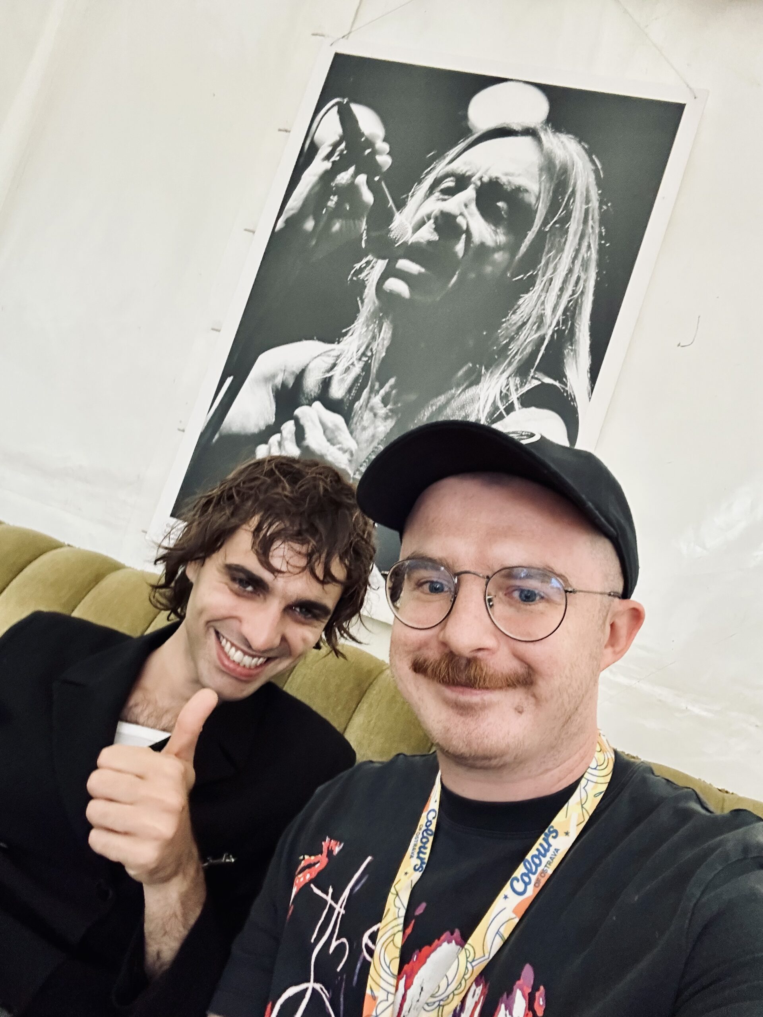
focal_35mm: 23
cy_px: 508
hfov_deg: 58.9
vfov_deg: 73.9
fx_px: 676
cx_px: 382
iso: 400
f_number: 1.9
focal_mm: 2.69
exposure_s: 1/25
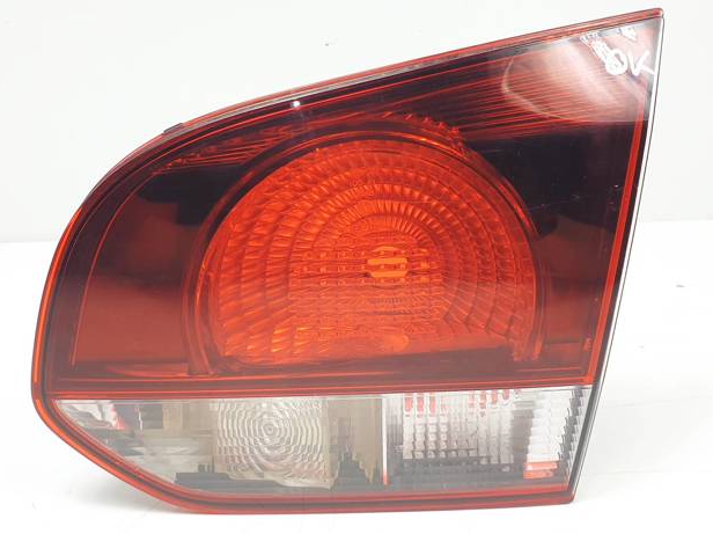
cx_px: 347
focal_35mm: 27
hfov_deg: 65.4
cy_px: 259
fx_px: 556
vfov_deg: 51.3
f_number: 2.4
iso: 50
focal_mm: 4.3
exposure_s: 1/195
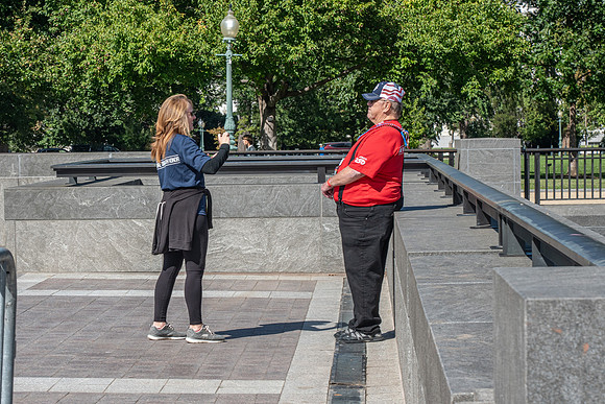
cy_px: 205
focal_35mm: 119
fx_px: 2001
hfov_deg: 17.1
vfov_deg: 11.5
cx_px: 181
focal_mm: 85
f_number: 13
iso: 400
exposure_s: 1/250
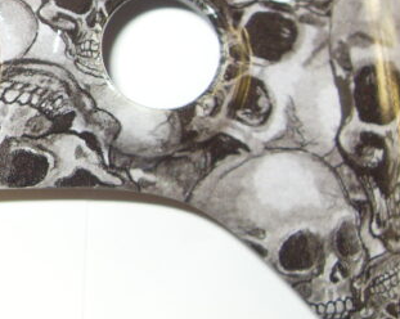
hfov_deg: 21.1
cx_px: 12
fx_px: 1040
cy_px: 39
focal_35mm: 88
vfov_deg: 17.2
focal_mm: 6.3
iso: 100
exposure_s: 1/45
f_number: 2.8
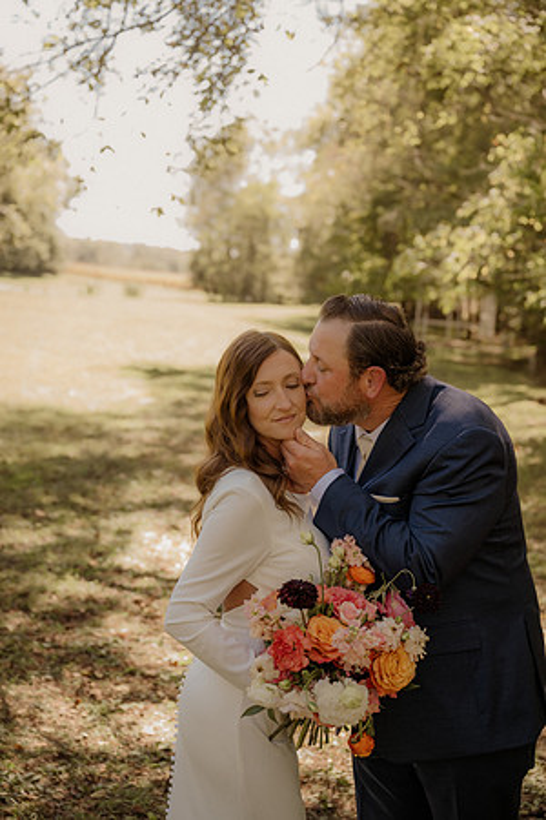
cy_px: 410
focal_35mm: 51
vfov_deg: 38.9
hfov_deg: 26.5
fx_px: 1160
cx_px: 273
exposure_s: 1/320
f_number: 3.5
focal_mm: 51
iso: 400
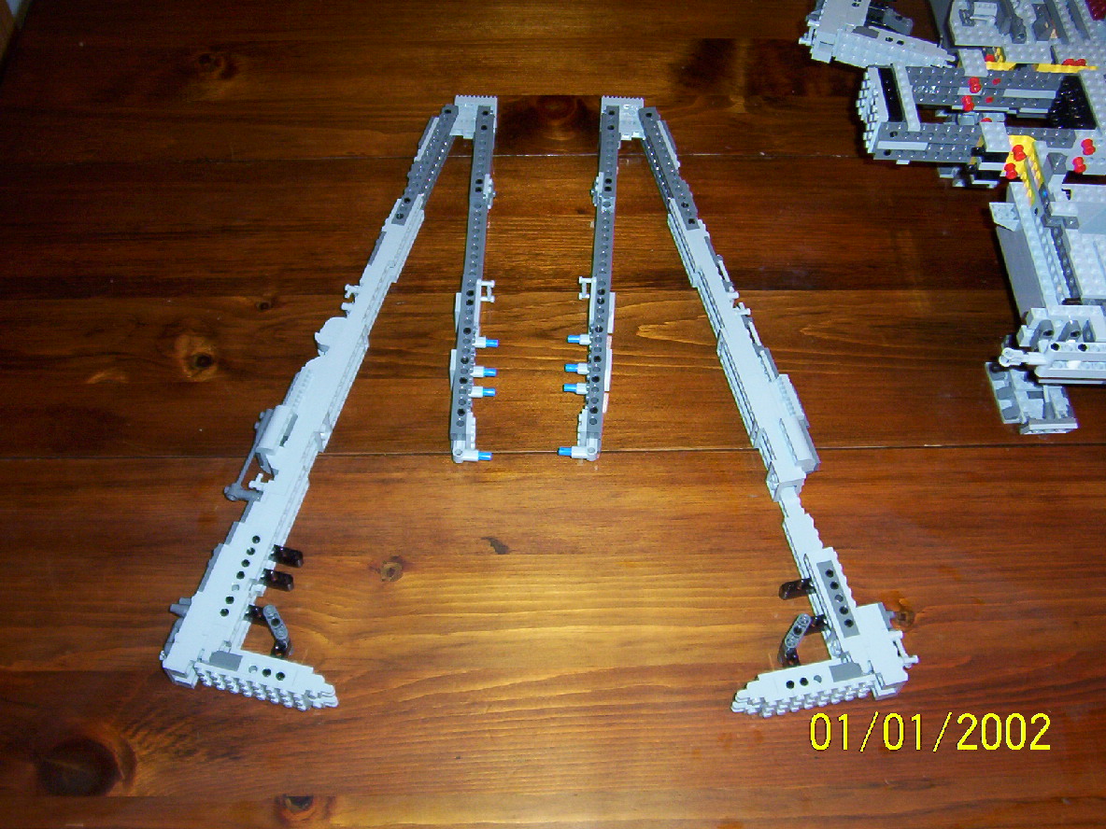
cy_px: 414
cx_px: 553
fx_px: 1150
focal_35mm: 36
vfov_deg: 39.7
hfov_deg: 51.4
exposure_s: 1/30
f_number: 2.76
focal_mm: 5.54
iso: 140
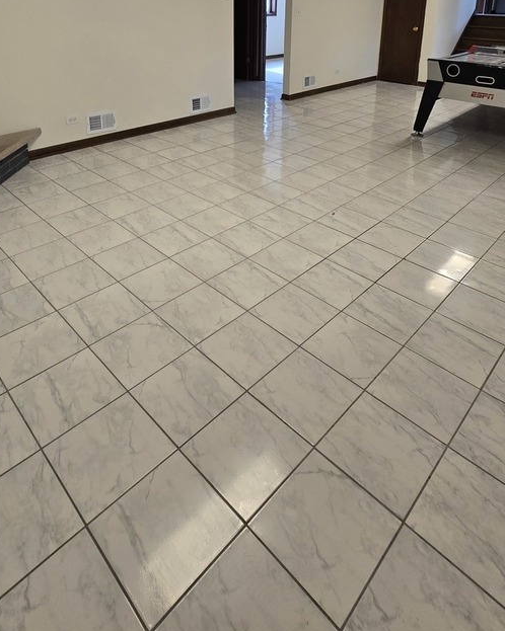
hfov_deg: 63.1
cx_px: 250
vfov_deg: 67.5
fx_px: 411
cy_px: 121
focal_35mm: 22
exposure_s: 1/60
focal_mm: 2.2
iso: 80
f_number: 2.2
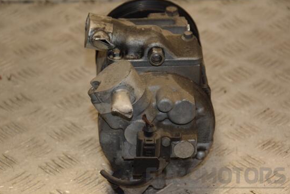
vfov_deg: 10.4
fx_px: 1064
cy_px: 104
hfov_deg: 15.5
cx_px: 136
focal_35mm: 132
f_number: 5.6
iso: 800
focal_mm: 80
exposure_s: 1/200
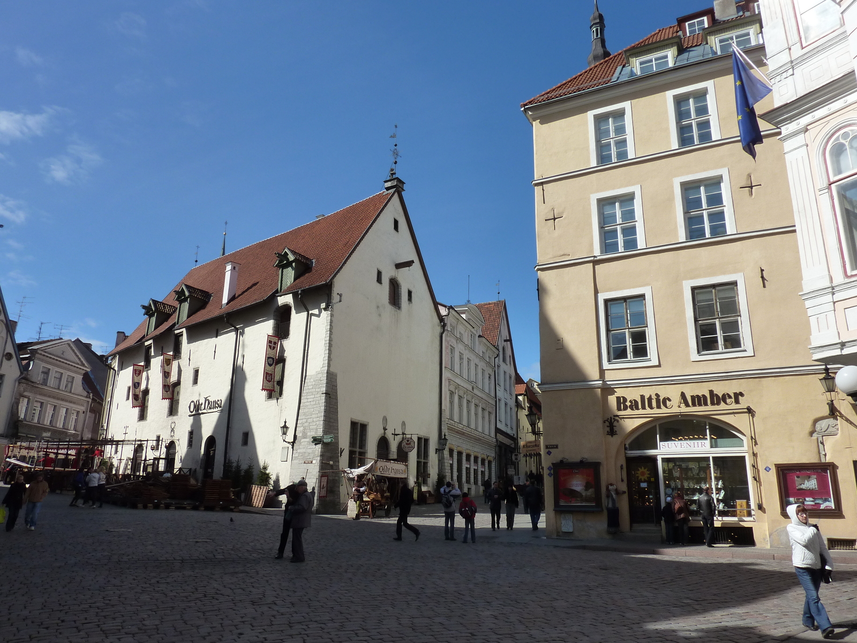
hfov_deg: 69.4
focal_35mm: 25
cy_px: 322
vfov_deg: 54.9
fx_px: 619
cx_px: 428
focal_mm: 4.1
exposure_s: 1/500
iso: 125
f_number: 5.6
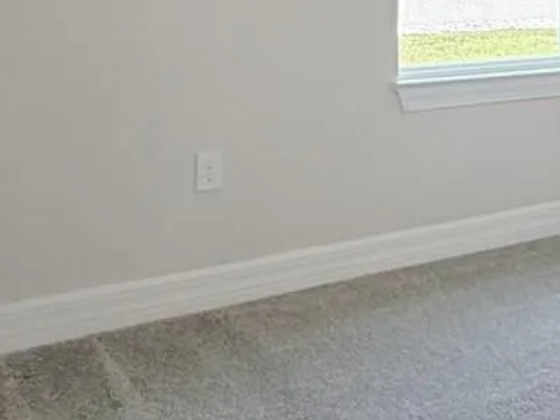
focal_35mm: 59
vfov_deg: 23.4
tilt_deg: -0.5
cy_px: -38
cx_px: 585
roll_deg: -0.1
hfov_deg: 30.0
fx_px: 954
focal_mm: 2.22
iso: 250
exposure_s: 1/120
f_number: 2.2
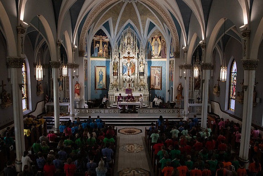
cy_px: 88
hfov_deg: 62.5
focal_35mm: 30
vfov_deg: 44.1
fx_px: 216
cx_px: 136
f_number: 10
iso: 4000
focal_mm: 28
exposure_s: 1/100
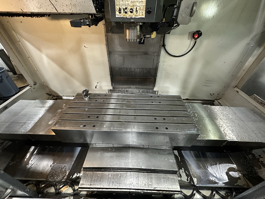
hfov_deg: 102.1
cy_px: 100
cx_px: 132
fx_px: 107
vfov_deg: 85.7
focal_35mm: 14
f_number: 2.2
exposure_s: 1/60
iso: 500
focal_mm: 2.22
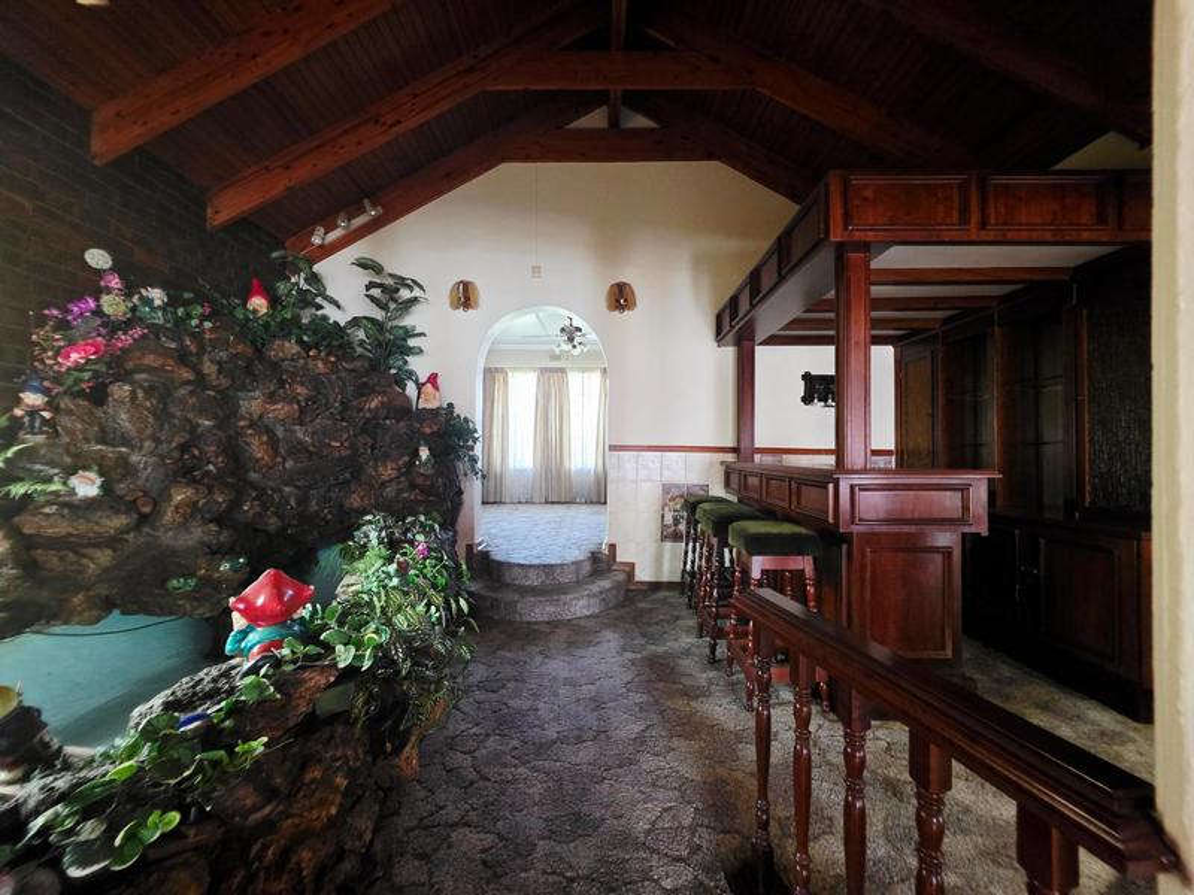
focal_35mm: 13
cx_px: 597
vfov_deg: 89.9
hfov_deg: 106.2
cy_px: 448
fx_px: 448
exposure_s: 1/50.3
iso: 800
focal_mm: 2.2
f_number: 1.9
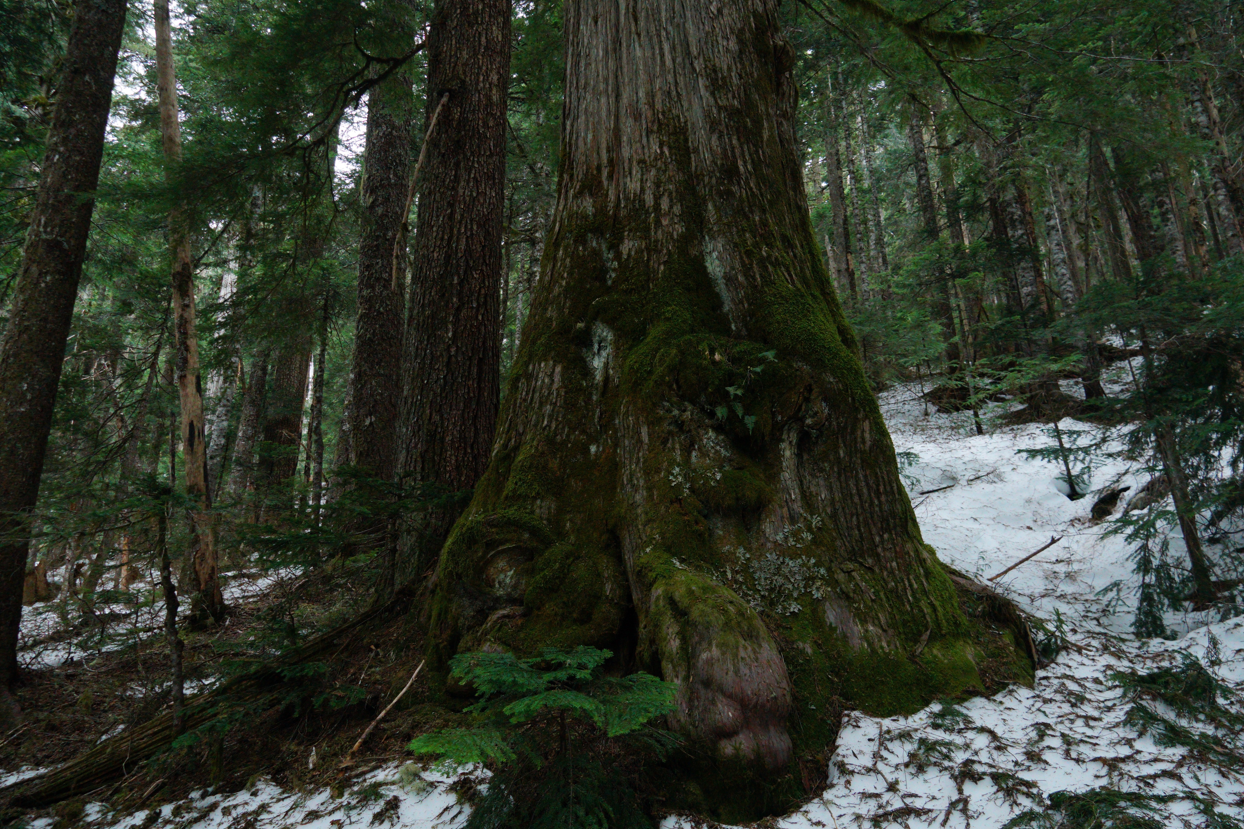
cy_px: 418
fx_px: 967
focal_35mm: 28
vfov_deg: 46.4
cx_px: 627
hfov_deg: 65.5
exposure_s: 1/250
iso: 2500
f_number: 5
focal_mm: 18
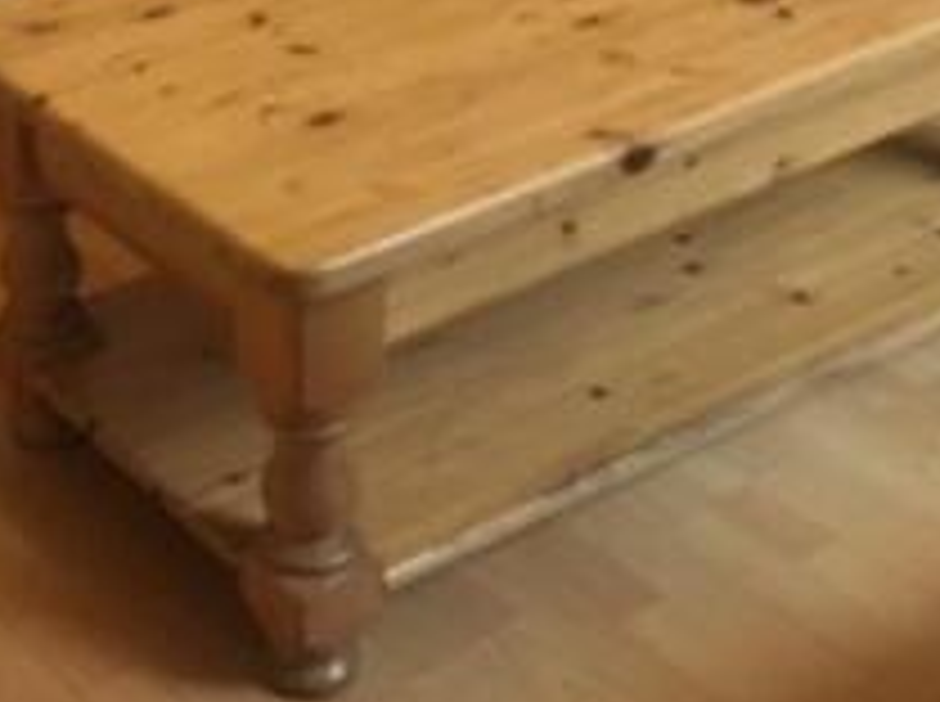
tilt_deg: -25.2
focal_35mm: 81
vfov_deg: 17.7
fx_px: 2196
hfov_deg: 22.9
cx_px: -70
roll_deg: +5.7
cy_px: -7
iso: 200
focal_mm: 4.15
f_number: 2.2
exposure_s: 1/33
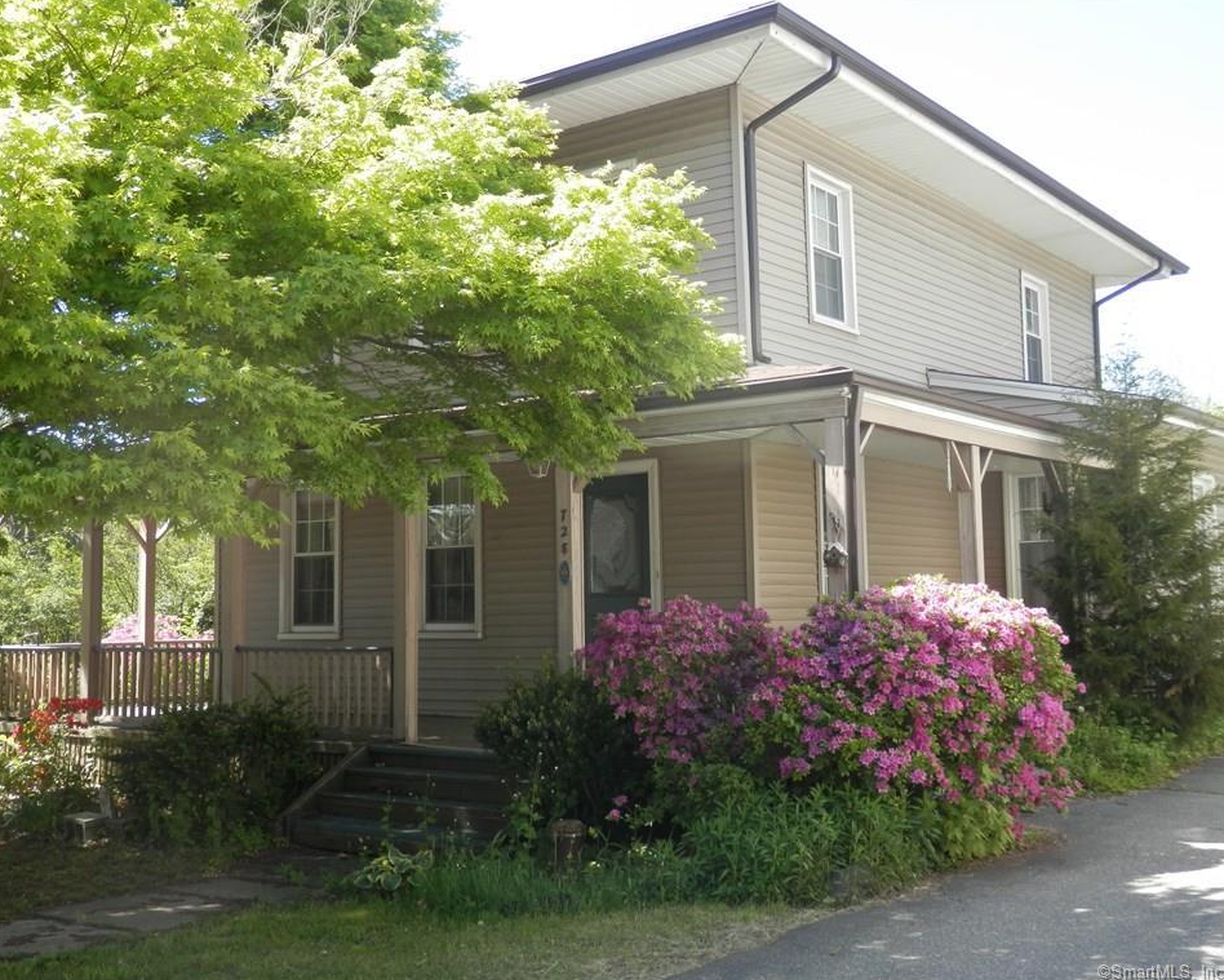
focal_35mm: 39
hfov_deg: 46.8
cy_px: 488
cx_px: 622
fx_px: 1413
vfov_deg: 38.2
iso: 80
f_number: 3.6
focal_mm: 6.6
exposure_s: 1/125
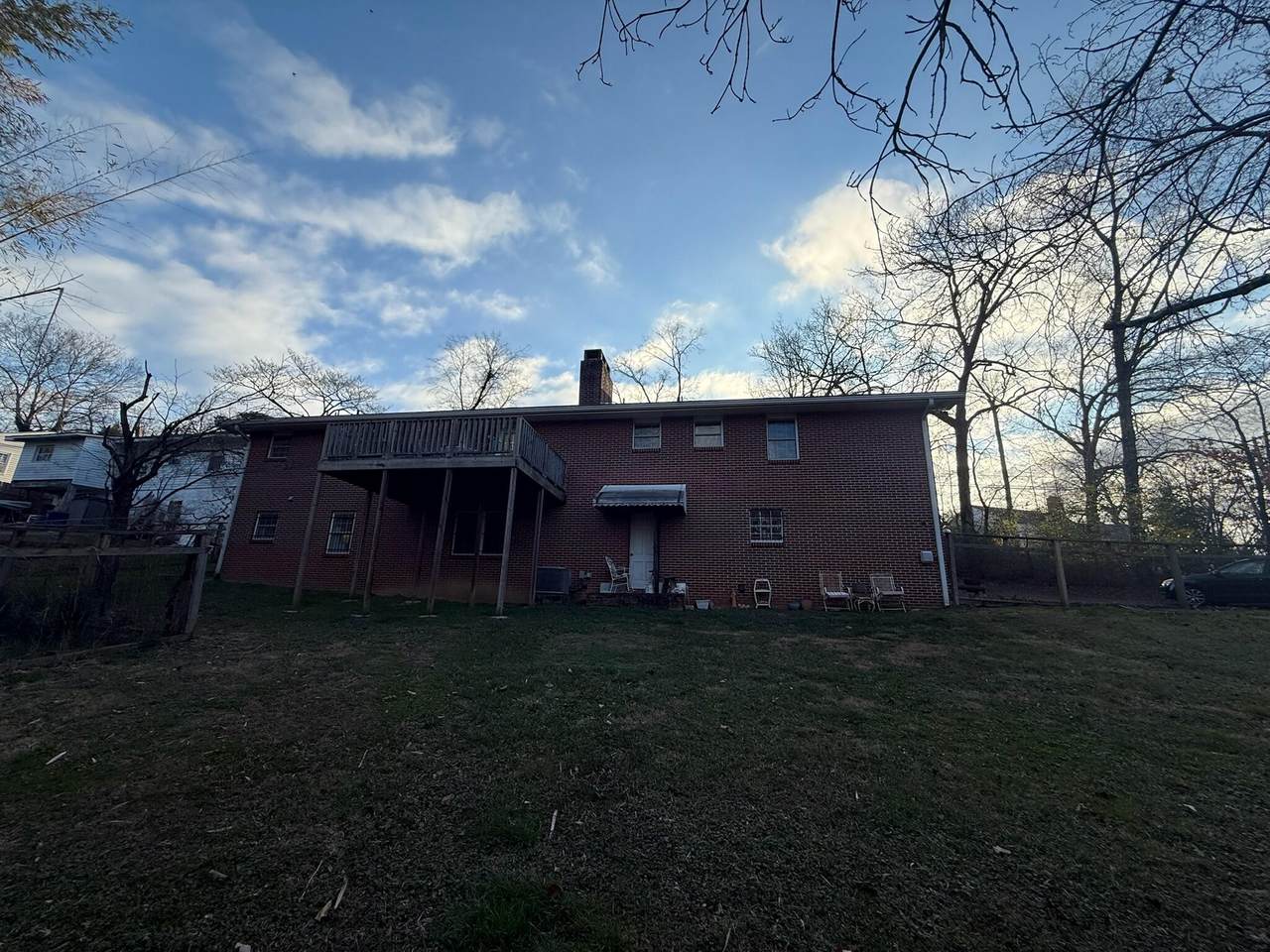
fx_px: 514
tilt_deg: +14.1
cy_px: 476
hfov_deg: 102.1
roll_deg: -1.9
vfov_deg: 85.7
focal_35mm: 14
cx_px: 635
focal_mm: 2.22
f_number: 2.2
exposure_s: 1/876
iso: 50
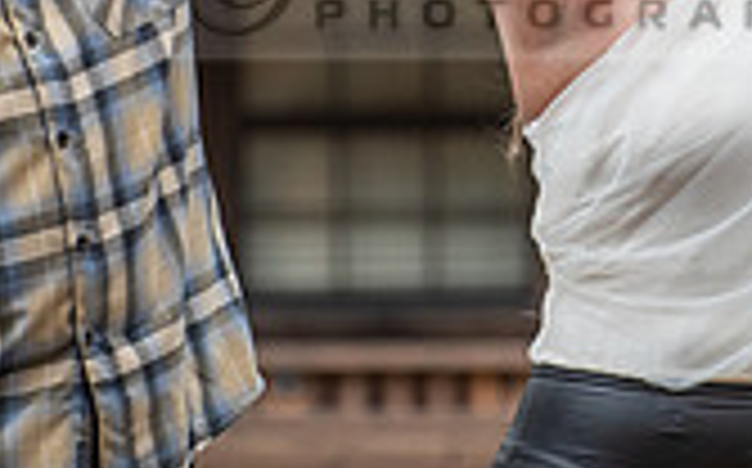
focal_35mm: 692
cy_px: -113
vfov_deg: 1.9
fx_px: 14168
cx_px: 639
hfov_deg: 3.0
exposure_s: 1/160
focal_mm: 175
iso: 400
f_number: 4
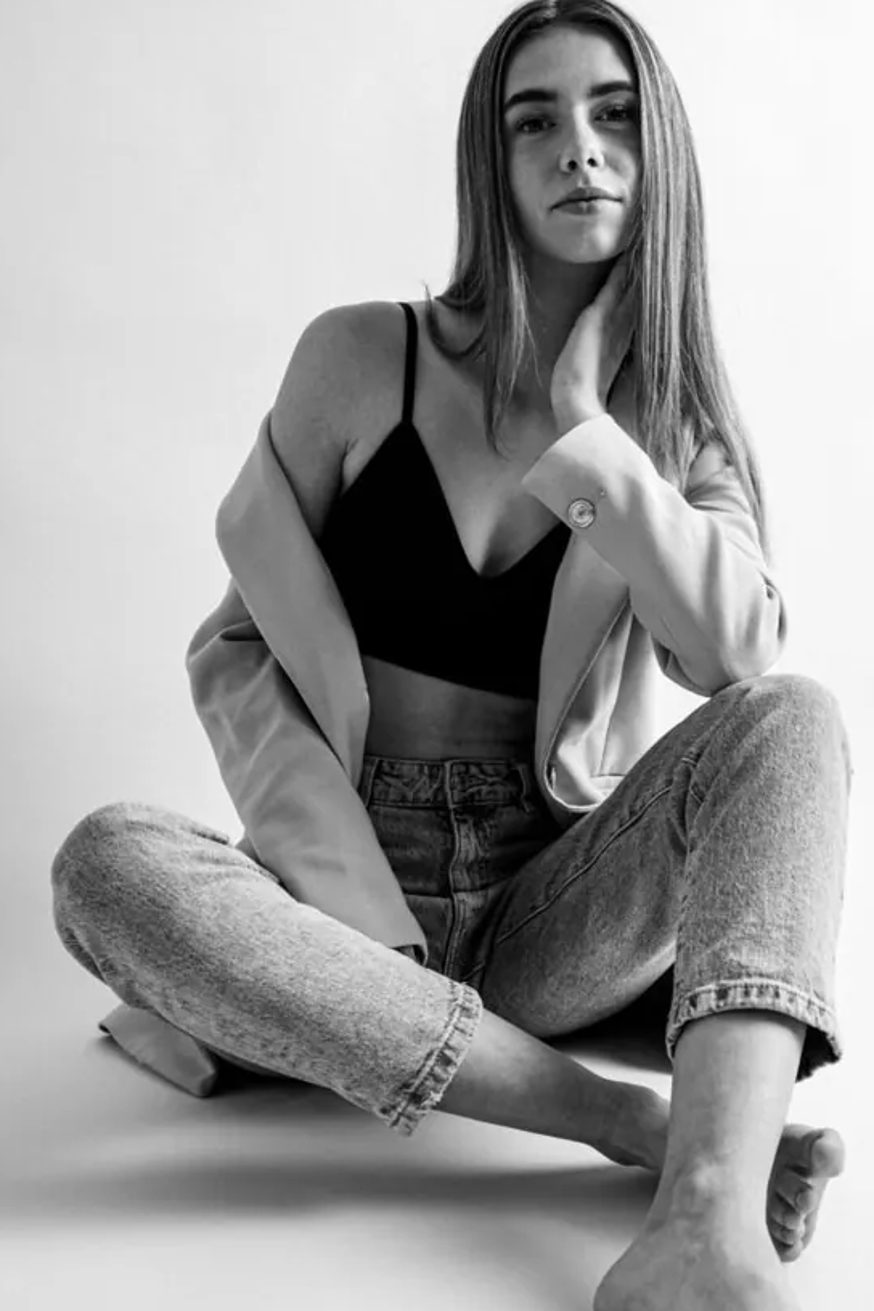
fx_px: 1639
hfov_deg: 29.8
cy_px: 747
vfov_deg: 43.5
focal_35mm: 45
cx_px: 504
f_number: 5.6
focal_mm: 34
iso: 400
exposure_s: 1/125
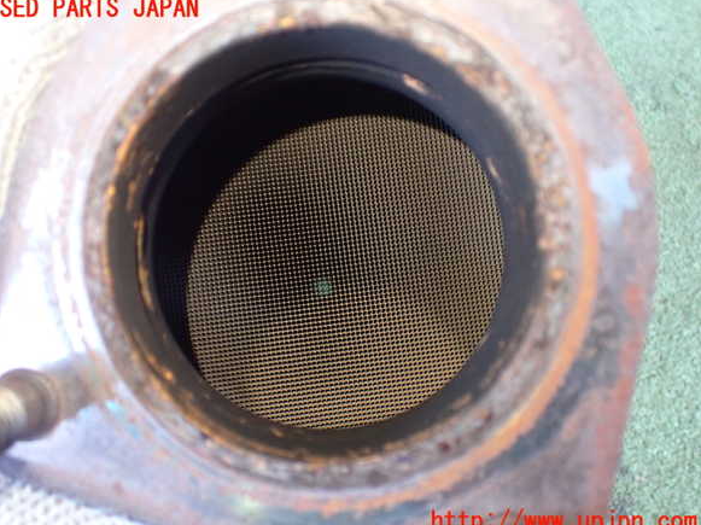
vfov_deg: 45.4
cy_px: 266
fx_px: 627
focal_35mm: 31
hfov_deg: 58.4
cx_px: 341
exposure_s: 1/80
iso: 800
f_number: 2.3
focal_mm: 5.4
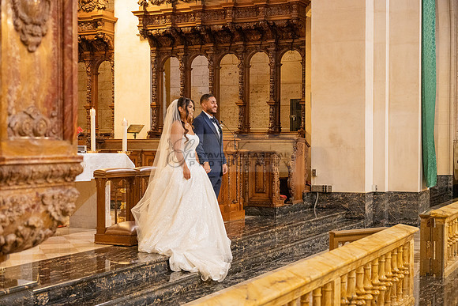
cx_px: 229
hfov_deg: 35.0
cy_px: 153
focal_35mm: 57
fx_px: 725
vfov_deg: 23.8
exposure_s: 1/200
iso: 3200
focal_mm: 57
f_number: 4
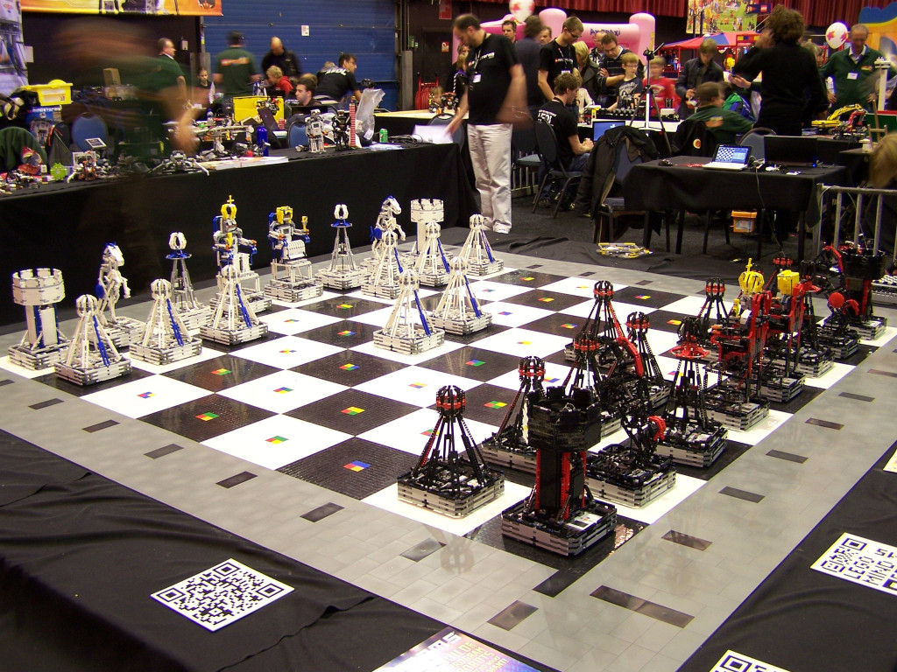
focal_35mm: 38
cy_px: 336
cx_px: 448
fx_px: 985
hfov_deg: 49.0
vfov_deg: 37.7
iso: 80
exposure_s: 1/3
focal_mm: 6.3
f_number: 2.8
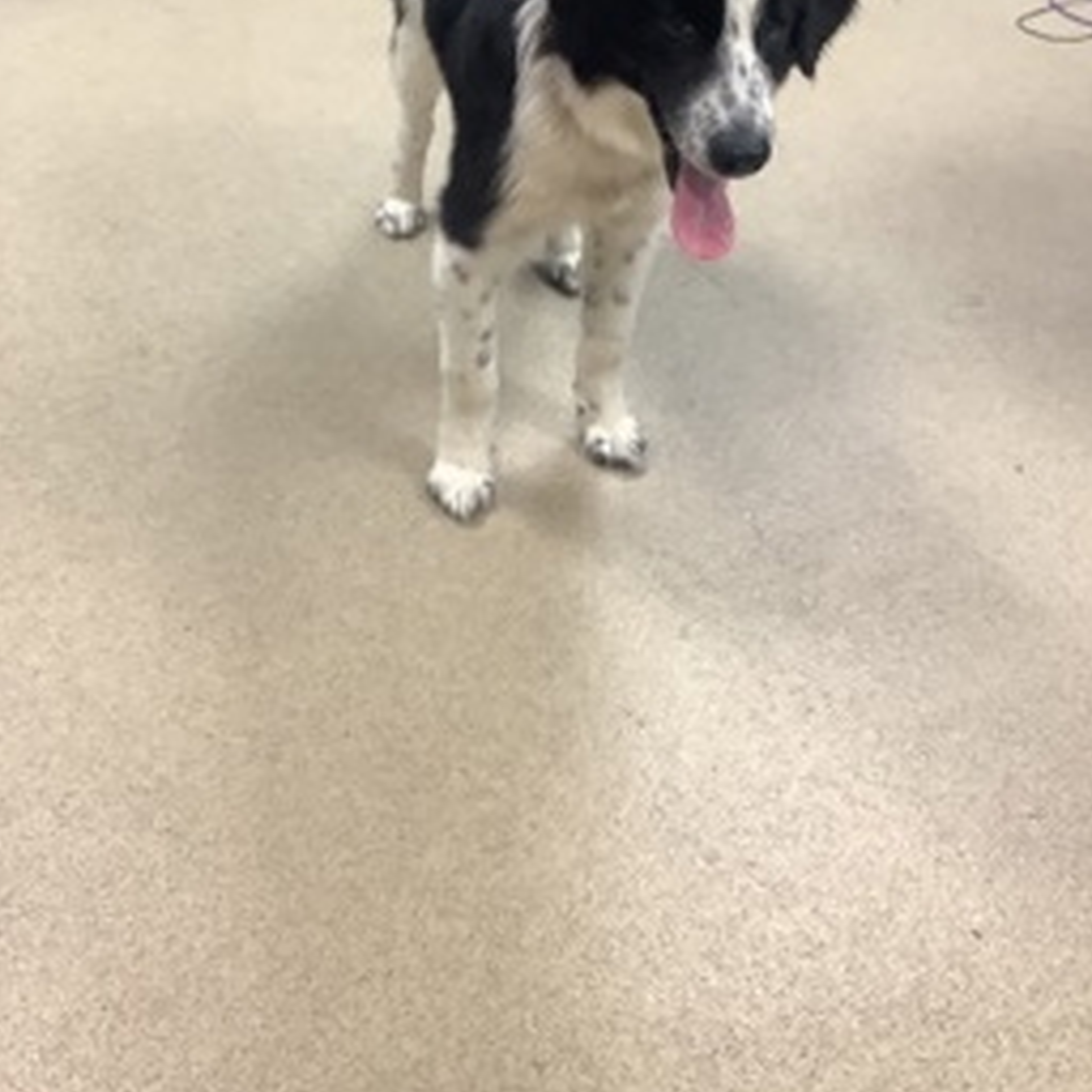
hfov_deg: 37.6
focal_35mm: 45
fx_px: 1606
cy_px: 294
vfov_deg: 36.8
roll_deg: -4.3
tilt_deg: -29.7
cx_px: 552
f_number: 2.4
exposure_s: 1/60
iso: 160
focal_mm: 3.3
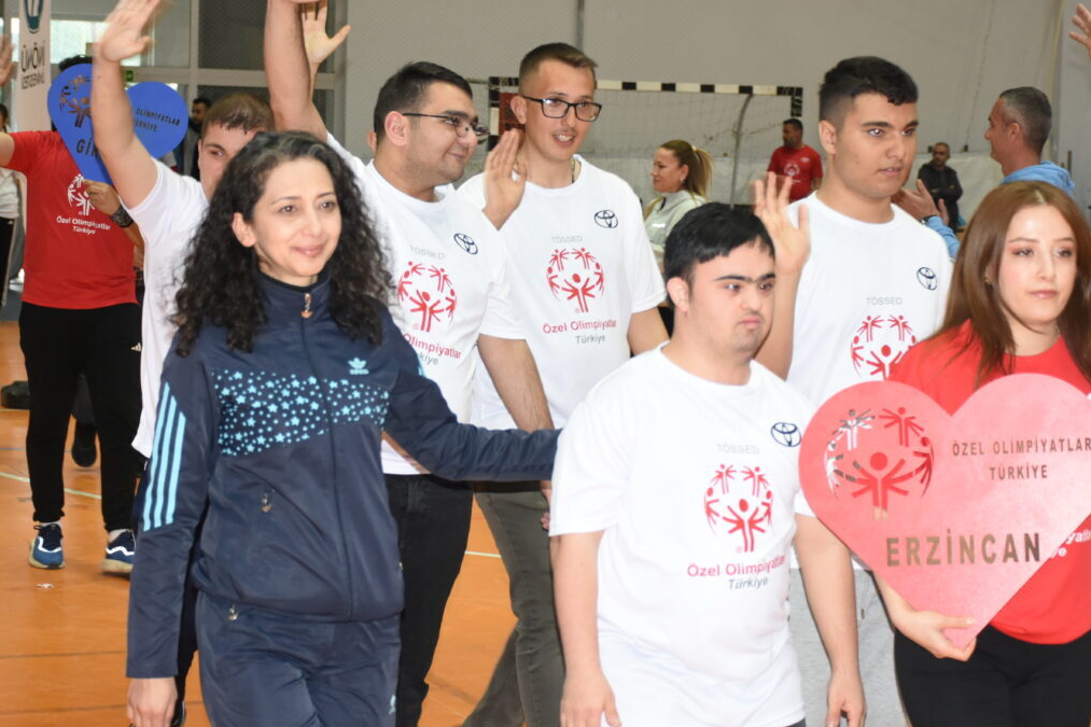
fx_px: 2757
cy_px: 318
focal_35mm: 91
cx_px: 533
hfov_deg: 22.4
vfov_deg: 15.0
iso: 1000
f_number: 5
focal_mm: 48
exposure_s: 1/80
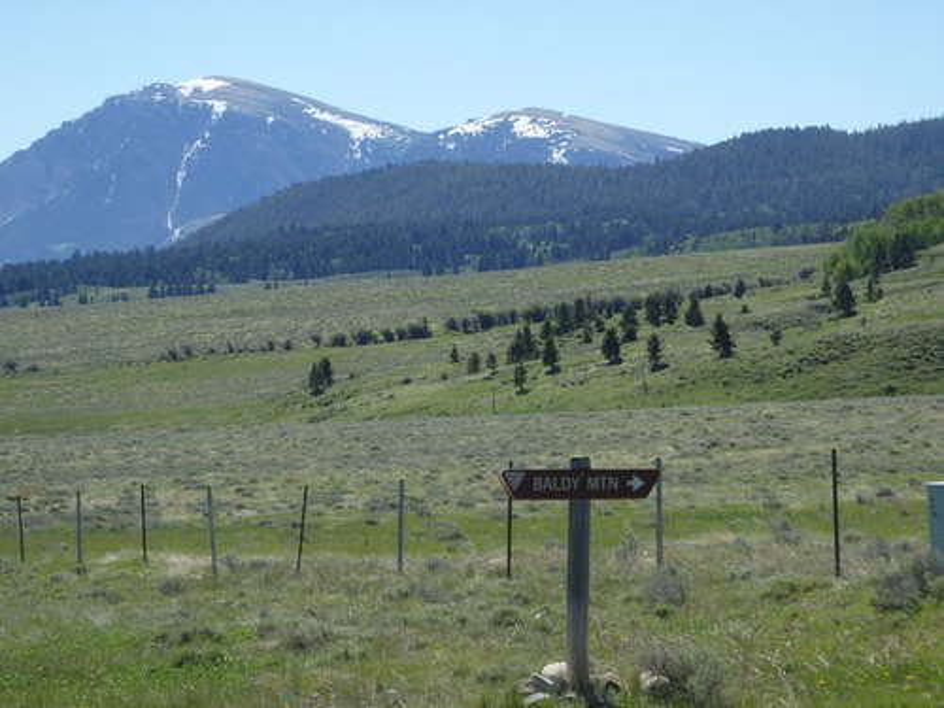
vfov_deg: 10.6
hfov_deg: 14.1
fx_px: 3818
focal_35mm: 140
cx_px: 472
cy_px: 354
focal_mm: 25
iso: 125
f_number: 5.9
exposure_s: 1/400
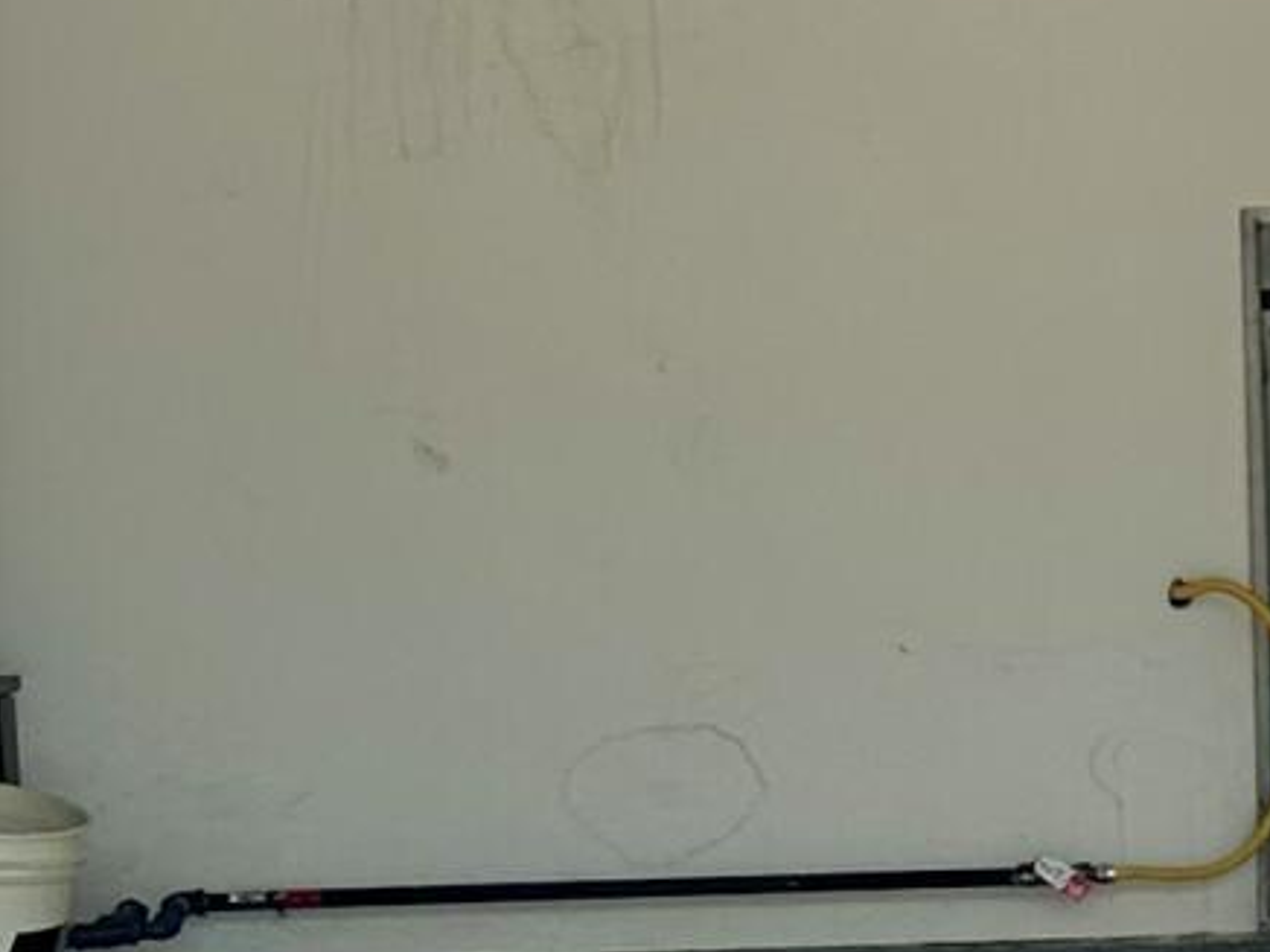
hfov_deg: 10.9
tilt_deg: -6.2
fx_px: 6054
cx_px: 2592
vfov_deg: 9.0
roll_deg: -0.1
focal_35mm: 165
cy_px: 853
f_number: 1.78
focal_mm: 6.86
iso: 80
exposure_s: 1/508
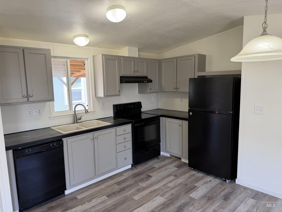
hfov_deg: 71.6
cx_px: 141
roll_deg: +1.4
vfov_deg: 56.8
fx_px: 196
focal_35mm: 24
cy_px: 106
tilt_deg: -6.5
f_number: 1.78
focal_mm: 6.76
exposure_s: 1/120
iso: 100
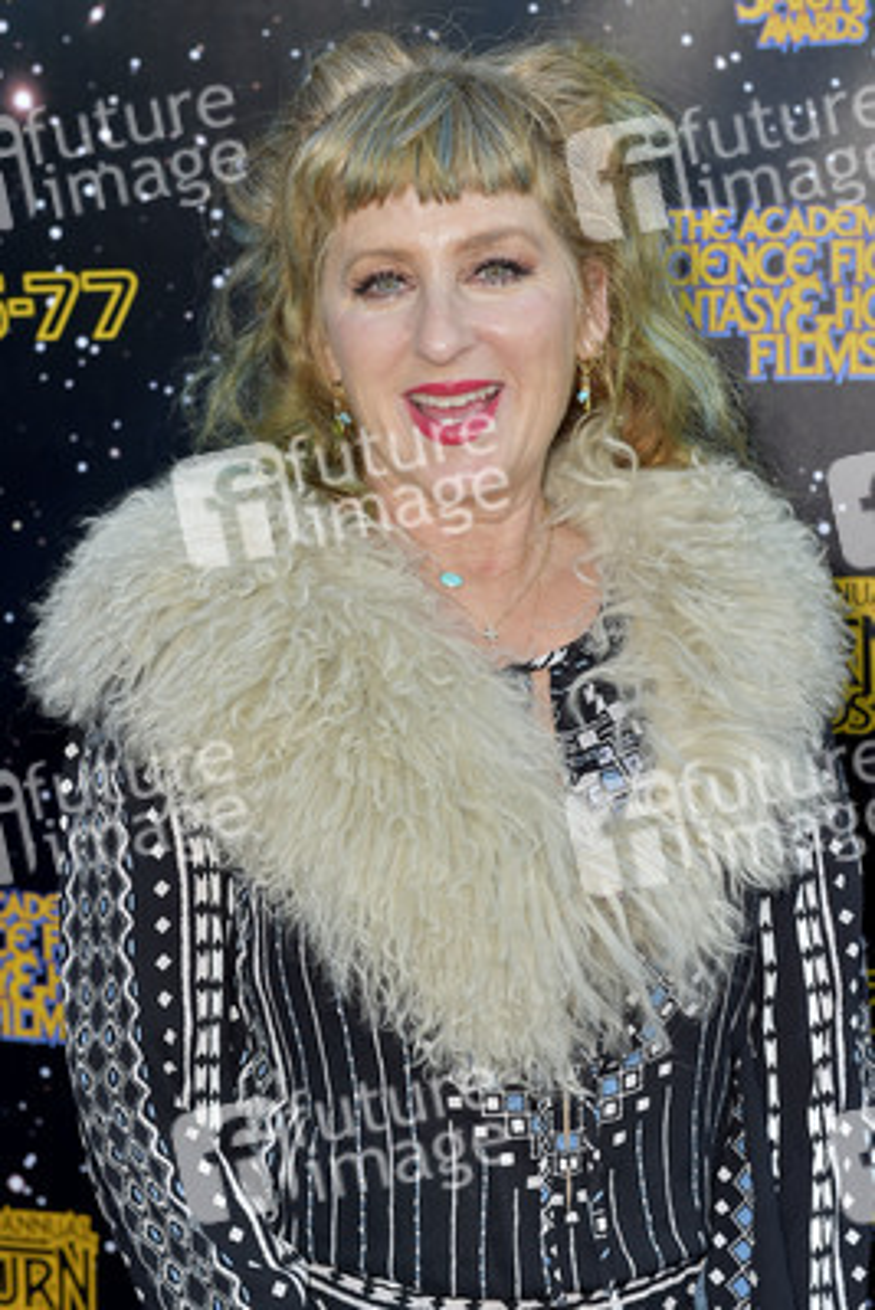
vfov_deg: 32.4
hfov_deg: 21.9
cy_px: 655
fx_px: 2258
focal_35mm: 62
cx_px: 438
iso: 500
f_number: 6.3
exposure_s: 1/320
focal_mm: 62
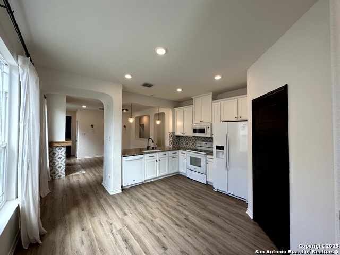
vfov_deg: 85.7
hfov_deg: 102.1
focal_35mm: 14
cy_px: 128
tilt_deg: +1.1
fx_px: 138
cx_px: 170
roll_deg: -0.9
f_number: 2.2
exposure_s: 1/120
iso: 80
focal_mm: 2.22
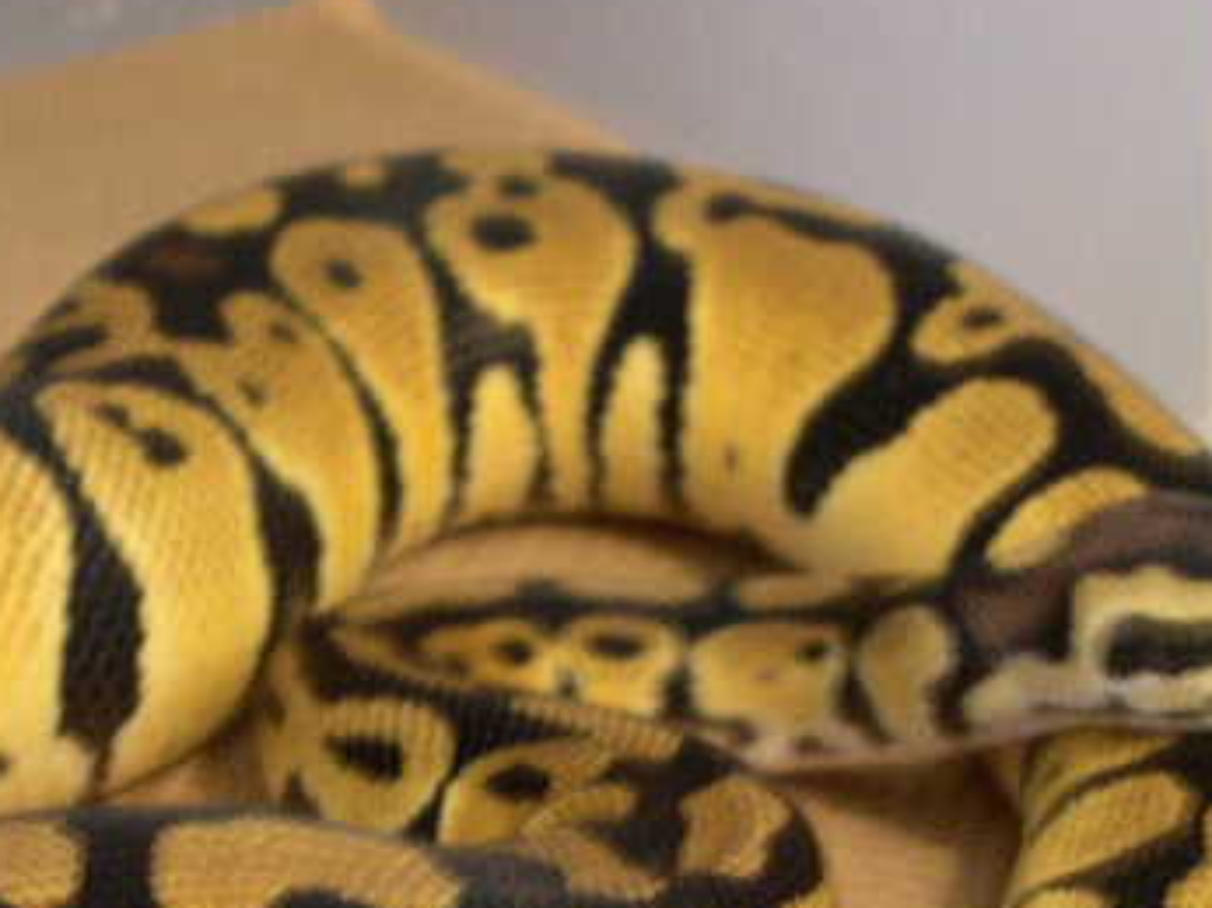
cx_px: 347
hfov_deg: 15.8
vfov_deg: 11.9
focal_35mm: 124
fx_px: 4339
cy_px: 792
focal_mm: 14.2
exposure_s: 1/3.6
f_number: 3.7
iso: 400
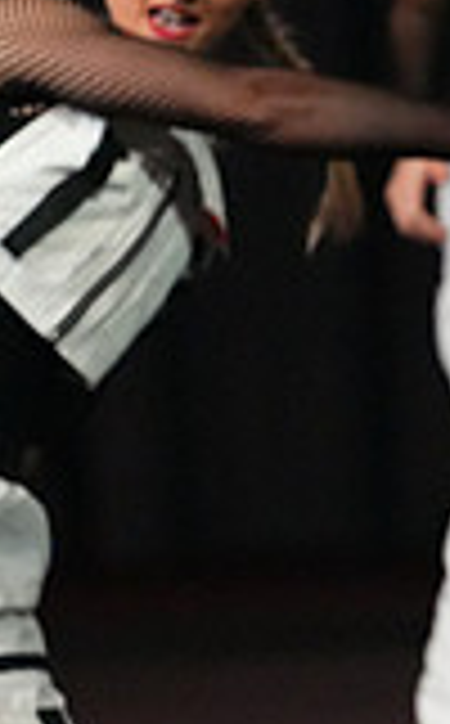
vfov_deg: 1.9
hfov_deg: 1.2
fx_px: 21761
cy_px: 295
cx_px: 1228
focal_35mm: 1104
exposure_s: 1/1250
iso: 16000
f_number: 3.5
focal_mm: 300
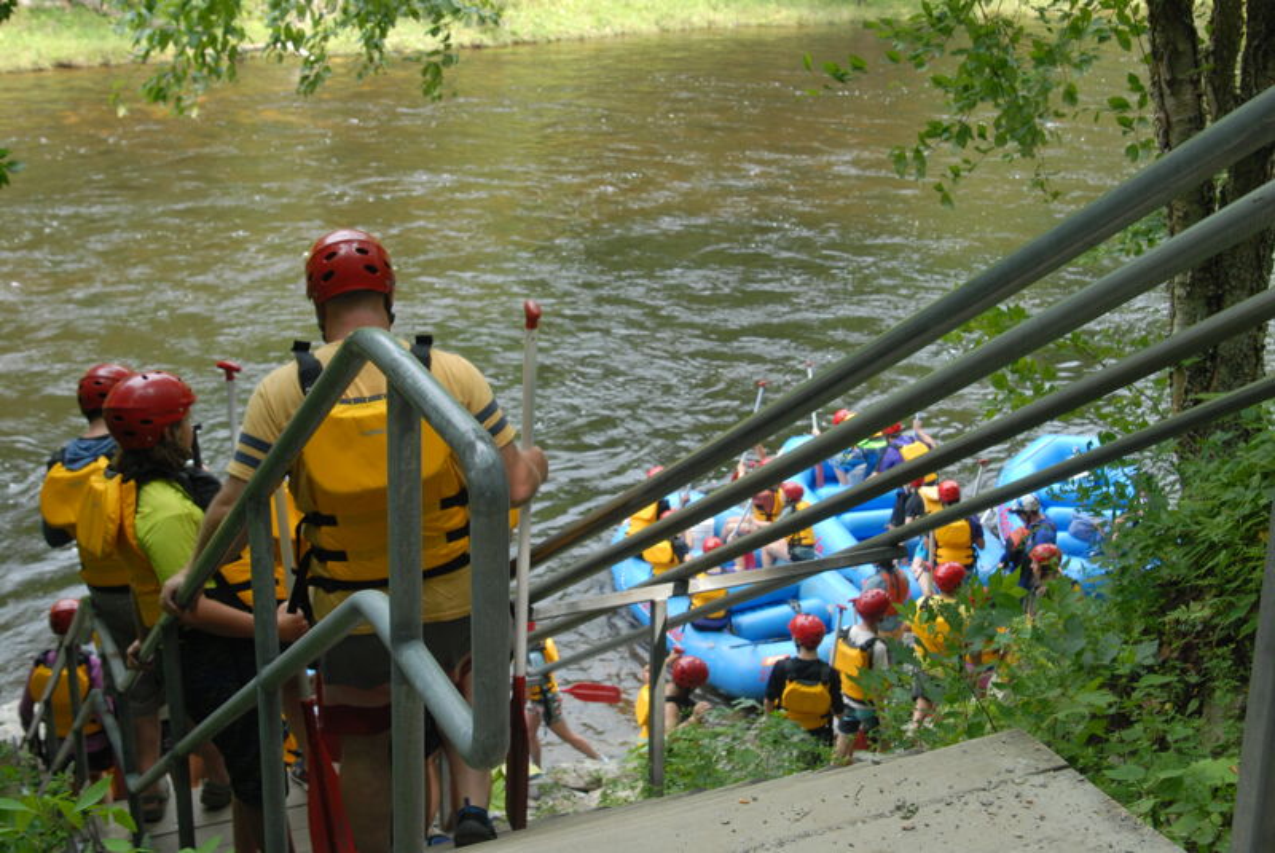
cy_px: 426
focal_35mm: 46
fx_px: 1648
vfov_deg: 29.0
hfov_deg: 42.3
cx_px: 638
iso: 250
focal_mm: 31
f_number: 7.1
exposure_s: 1/100
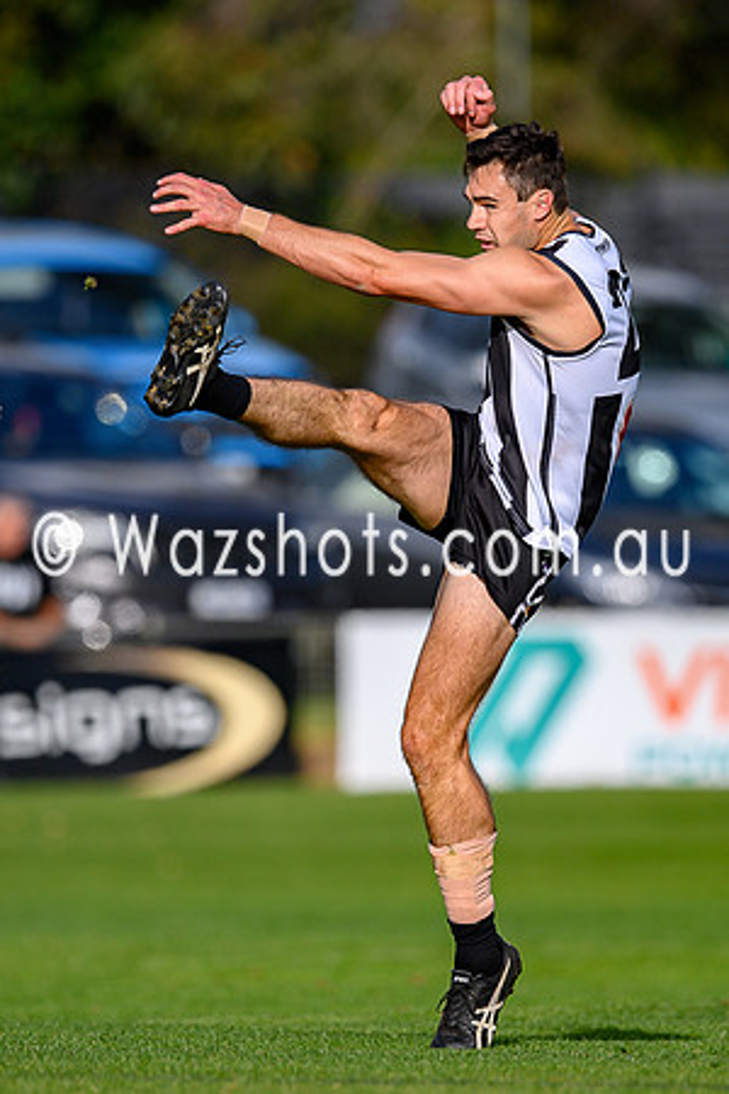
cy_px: 634
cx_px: 460
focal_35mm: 1050
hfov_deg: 1.3
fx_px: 31877
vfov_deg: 2.0
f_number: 4
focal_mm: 500
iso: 100
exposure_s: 1/1600
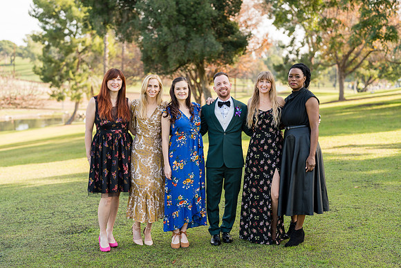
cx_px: 200
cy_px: 134
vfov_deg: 27.0
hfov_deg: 39.6
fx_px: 557
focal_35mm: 50
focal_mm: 50
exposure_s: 1/1000
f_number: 2
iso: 200
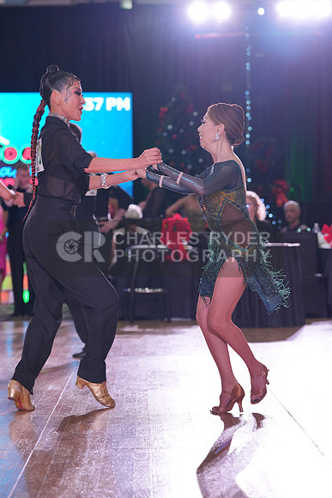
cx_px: 166
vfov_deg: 20.2
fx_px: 1396
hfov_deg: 13.6
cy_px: 249
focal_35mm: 101
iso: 1600
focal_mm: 101
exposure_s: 1/500
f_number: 4
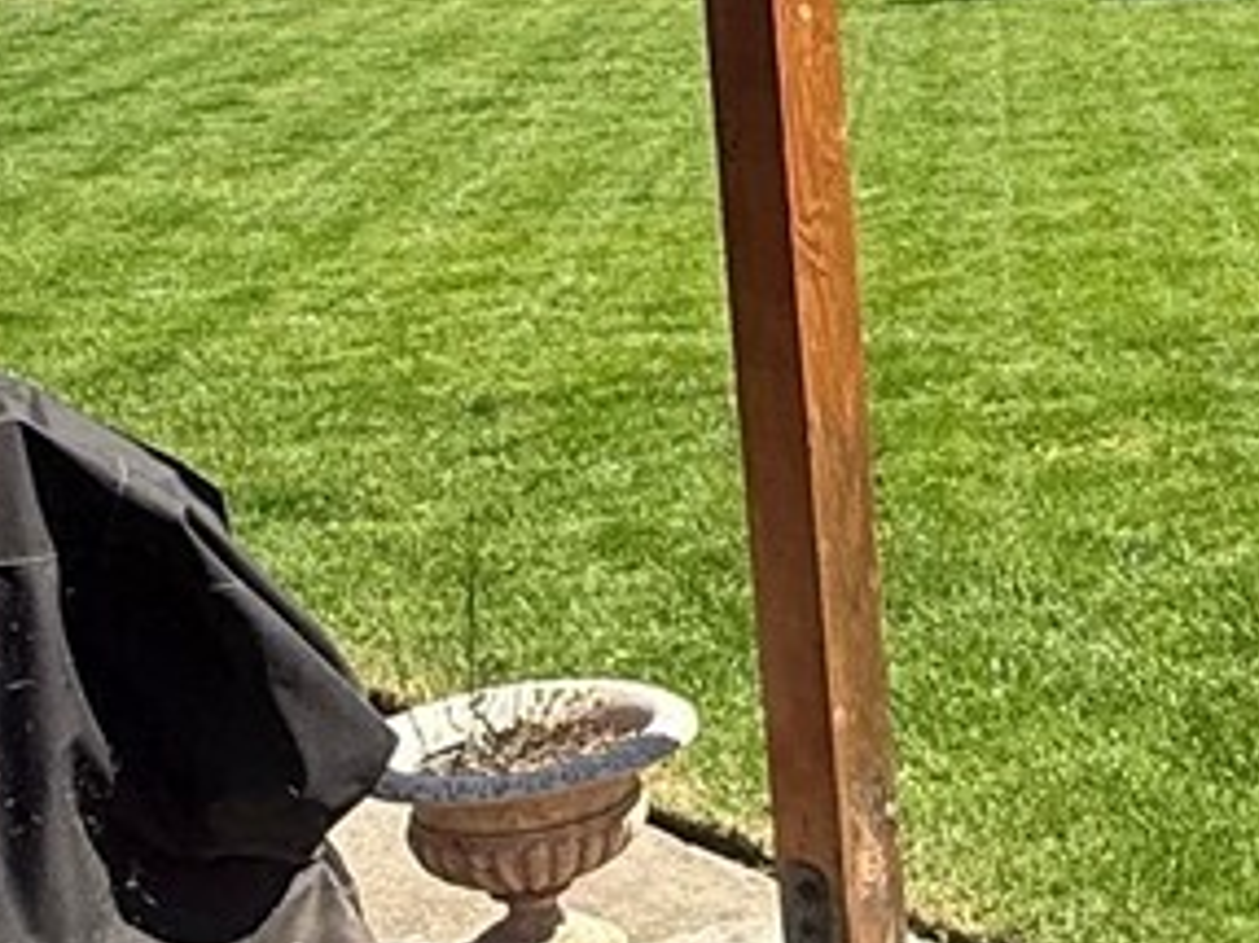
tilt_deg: -9.0
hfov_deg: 22.0
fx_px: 2836
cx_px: 1724
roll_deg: +1.9
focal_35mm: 78
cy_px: 206
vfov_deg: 18.7
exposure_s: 1/726
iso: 50
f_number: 2.2
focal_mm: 2.22
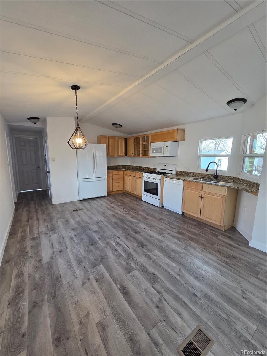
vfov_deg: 106.2
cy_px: 178
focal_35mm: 13
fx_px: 134
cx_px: 134
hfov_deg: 89.9
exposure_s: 1/120
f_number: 2.2
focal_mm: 2.2
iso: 200
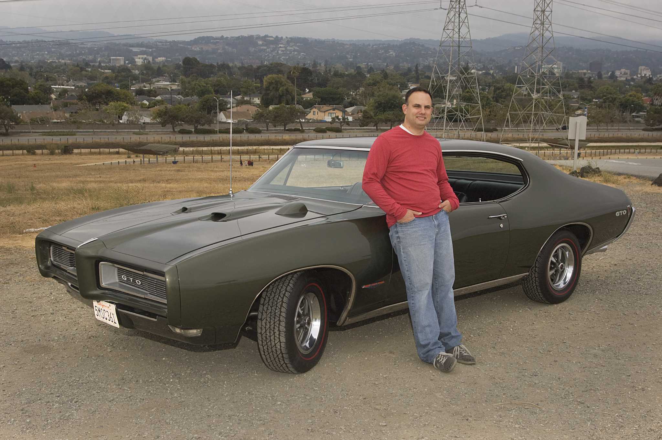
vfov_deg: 28.9
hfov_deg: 42.4
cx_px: 331
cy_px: 220
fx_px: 854
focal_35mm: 46
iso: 250
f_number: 8
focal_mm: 31
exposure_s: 1/250
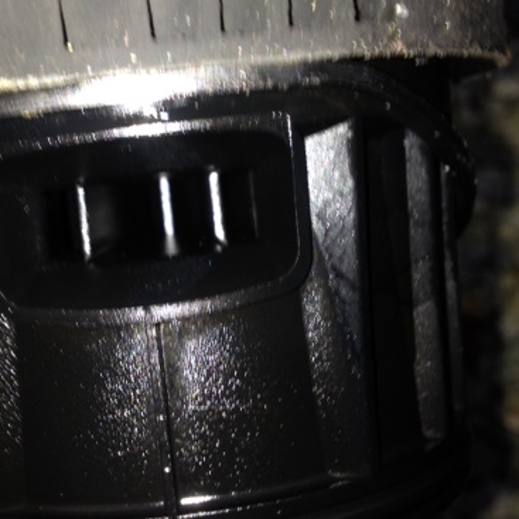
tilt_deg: -64.3
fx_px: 916
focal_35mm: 54
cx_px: 211
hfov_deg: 31.6
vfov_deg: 31.6
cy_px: 256
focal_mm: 4.28
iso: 50
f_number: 2.4
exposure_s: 1/17
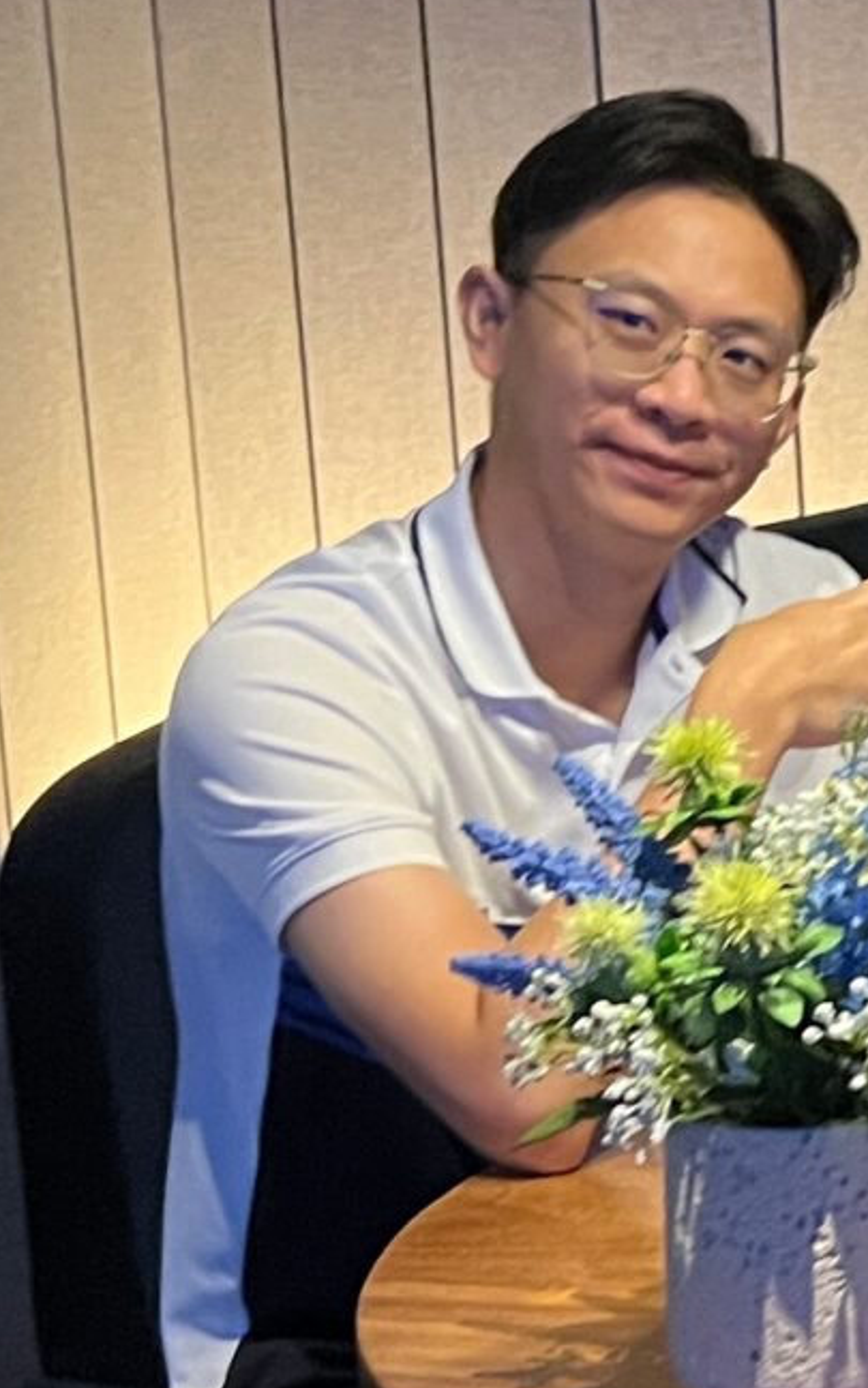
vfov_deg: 19.0
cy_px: 1036
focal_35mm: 109
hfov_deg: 11.2
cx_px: 1526
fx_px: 4121
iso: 640
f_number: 1.5
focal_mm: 5.7
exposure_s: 1/39
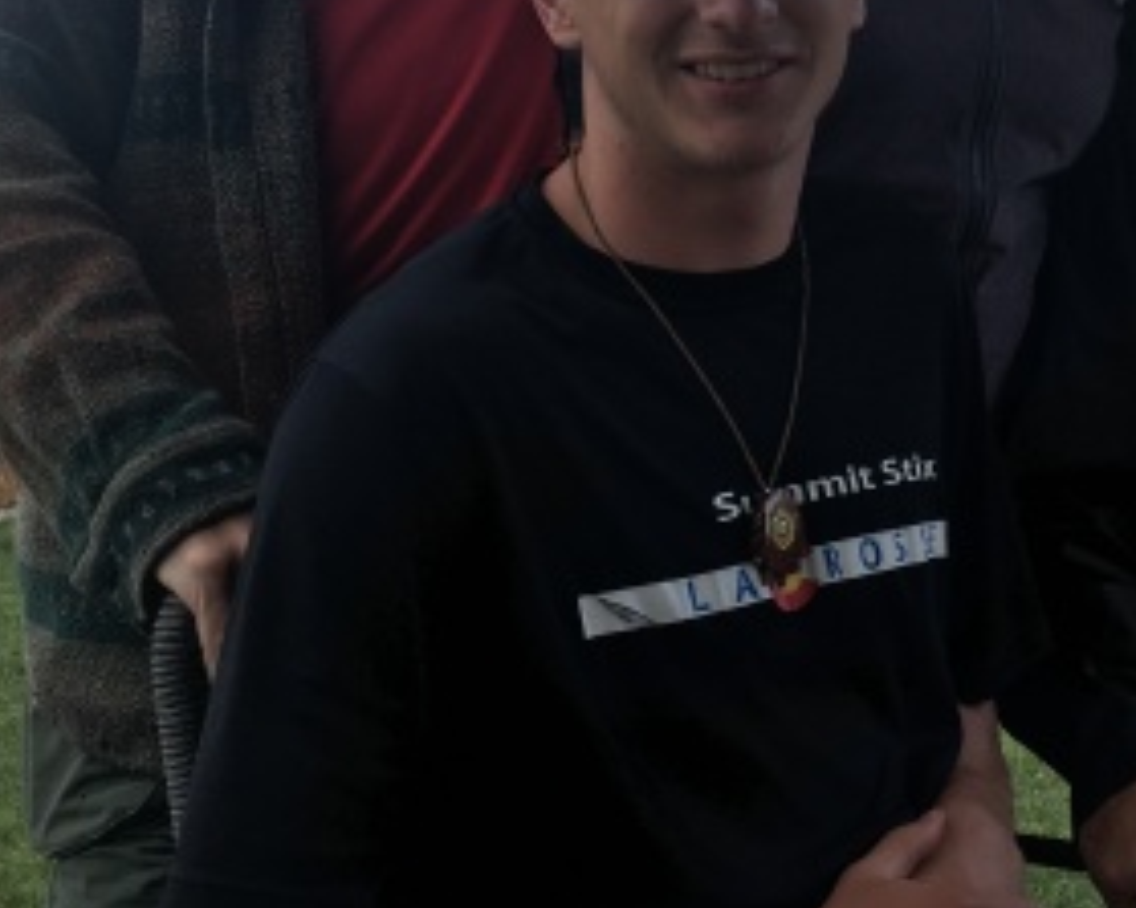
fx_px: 2185
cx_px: 810
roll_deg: +4.5
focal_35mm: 65
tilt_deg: +1.8
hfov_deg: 28.8
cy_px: 12
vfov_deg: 22.6
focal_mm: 4.15
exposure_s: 1/358
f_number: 2.2
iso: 25
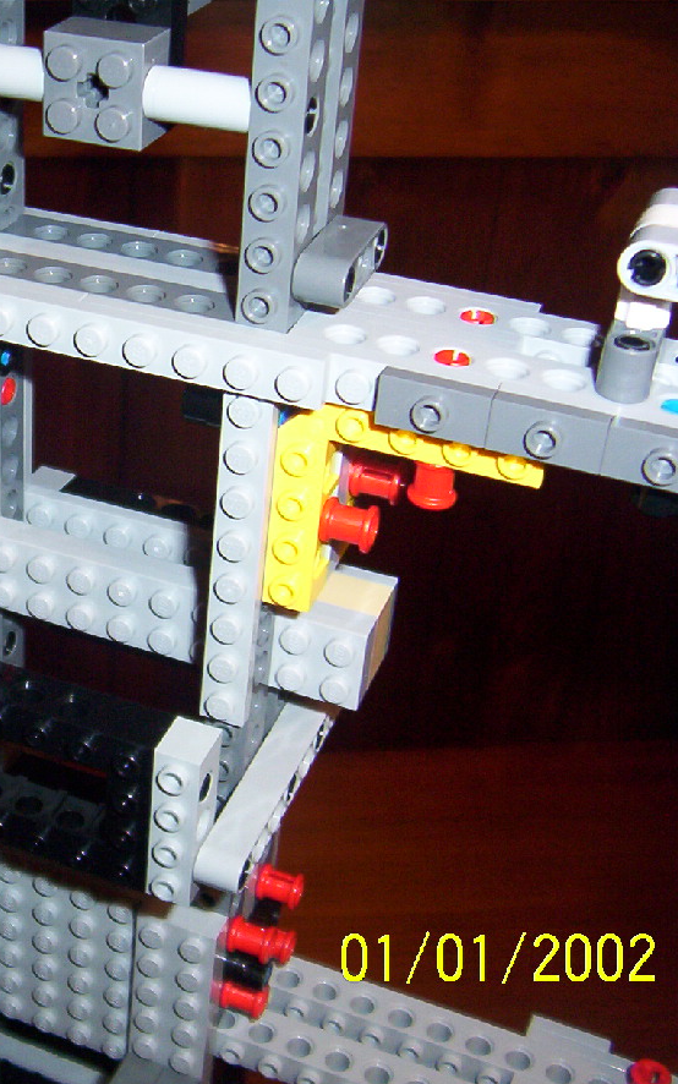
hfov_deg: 24.2
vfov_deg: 39.6
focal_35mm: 51
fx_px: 1507
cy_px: 542
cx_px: 4
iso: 140
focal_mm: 5.54
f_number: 2.76
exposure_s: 1/30
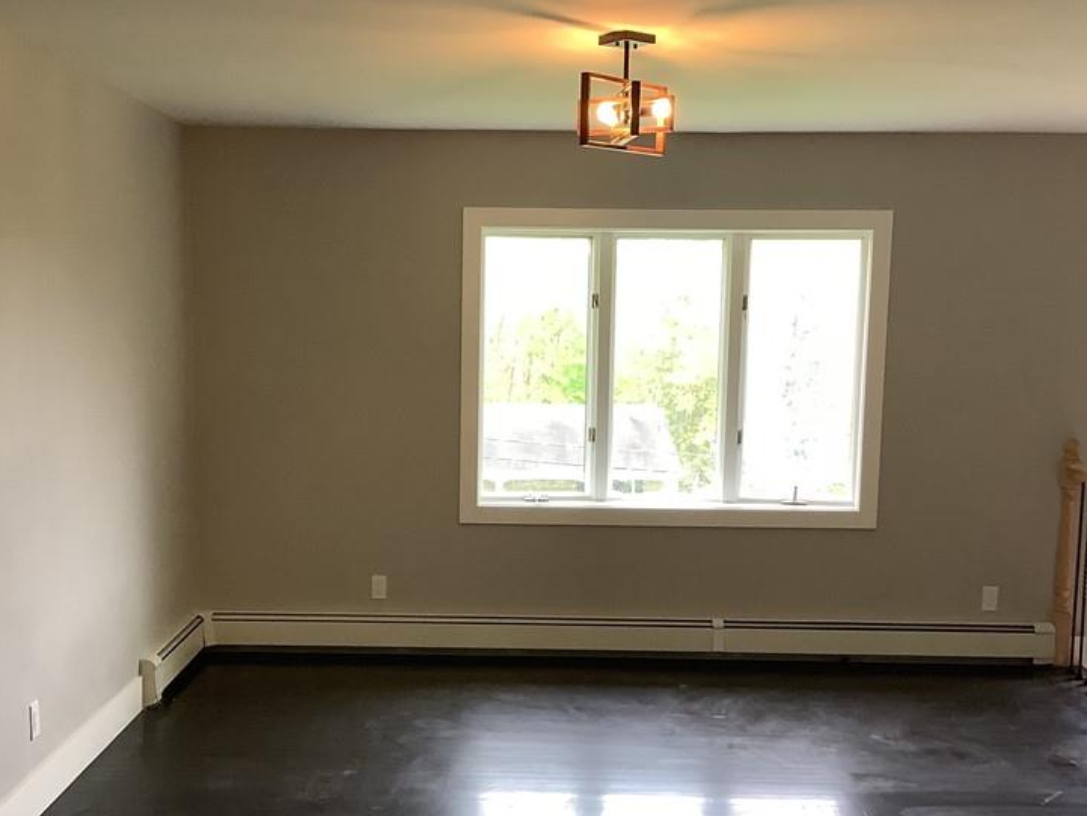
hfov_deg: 42.9
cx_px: 501
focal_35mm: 44
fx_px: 1382
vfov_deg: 32.7
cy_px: 504
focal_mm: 3.3
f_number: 2.4
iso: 100
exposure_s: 1/60
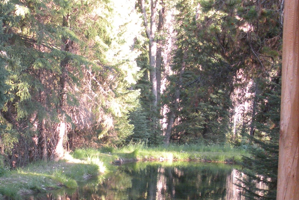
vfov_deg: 18.8
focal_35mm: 72
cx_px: 63
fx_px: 598
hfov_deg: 27.5
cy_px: 159
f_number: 3.5
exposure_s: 1/64.5
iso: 273
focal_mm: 6.3
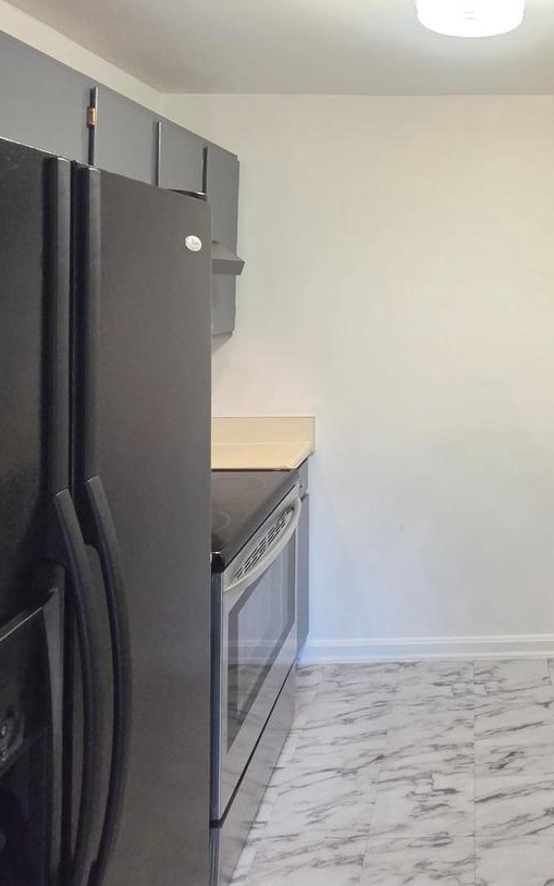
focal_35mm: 26
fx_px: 628
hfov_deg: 44.0
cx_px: 483
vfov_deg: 67.1
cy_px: 249
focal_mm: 2.2
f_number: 2.2
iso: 500
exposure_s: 1/60
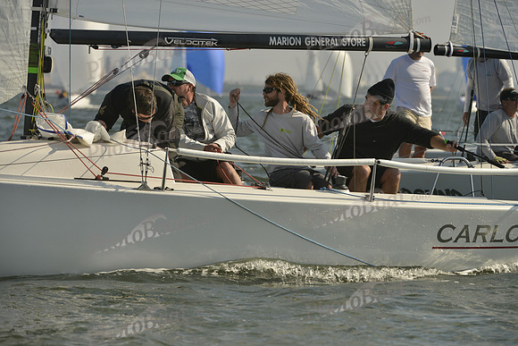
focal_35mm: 250
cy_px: 173
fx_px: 3598
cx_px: 259
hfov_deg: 8.2
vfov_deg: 5.5
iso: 280
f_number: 9
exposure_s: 1/1600
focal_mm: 250
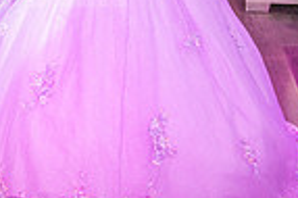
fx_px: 976
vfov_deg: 11.4
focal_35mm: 118
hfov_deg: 16.7
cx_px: -50
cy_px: -43
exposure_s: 1/125
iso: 1000
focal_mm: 29
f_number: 3.5
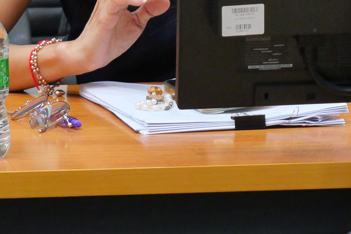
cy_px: -182
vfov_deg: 3.9
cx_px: 167
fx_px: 3412
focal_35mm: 350
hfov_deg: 5.9
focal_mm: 46
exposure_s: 1/40
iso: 2000
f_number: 5.6
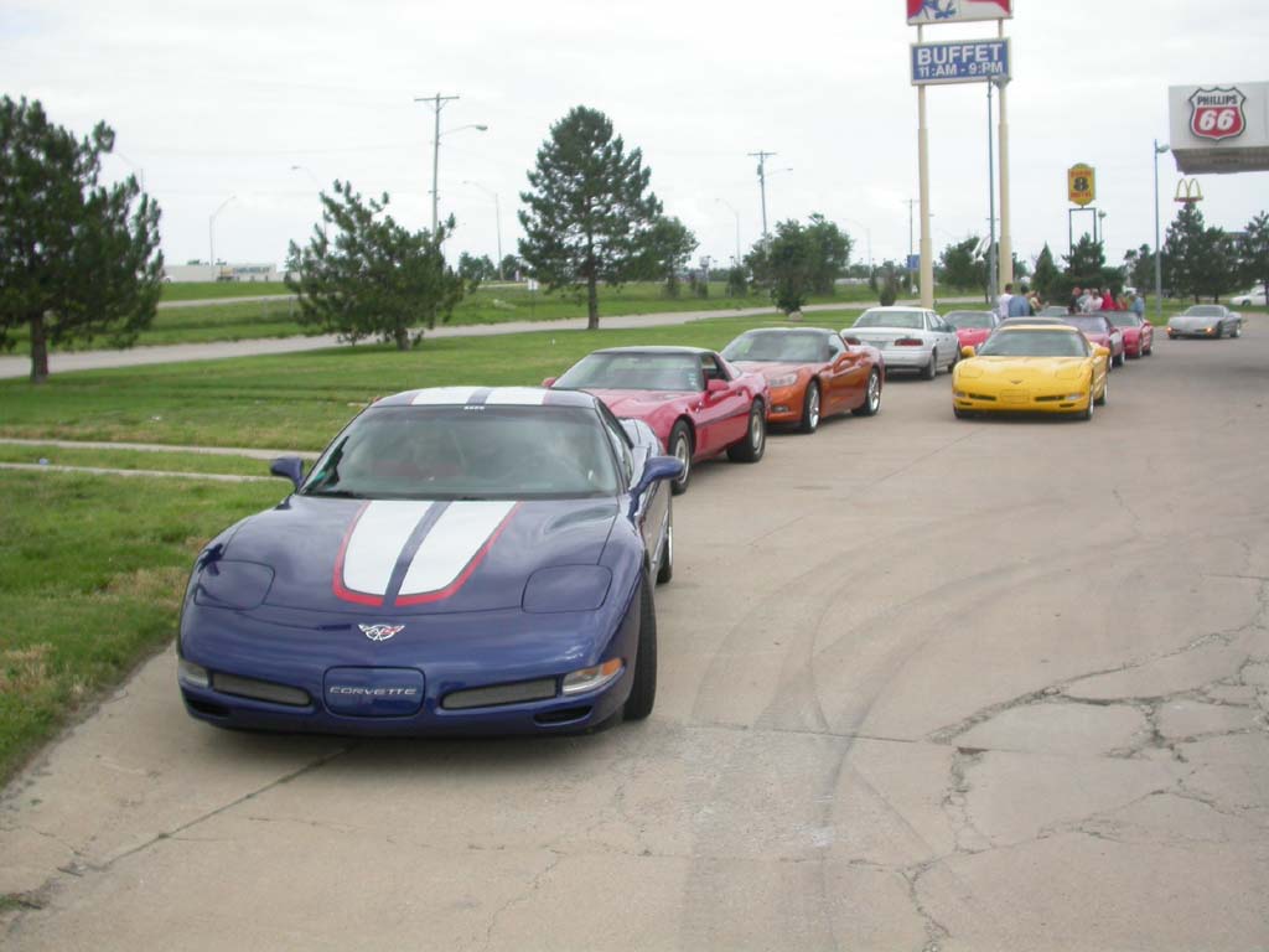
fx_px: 1393
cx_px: 634
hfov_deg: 49.0
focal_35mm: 38
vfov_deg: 37.7
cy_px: 476
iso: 100
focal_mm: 7.85
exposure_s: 1/1000
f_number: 2.6
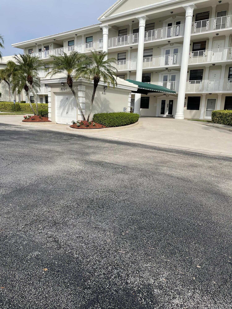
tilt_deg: -11.1
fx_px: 232
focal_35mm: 26
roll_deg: -2.7
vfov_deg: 67.3
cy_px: 154
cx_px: 116
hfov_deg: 53.1
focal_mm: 4.2
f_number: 1.6
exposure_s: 1/4000
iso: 32
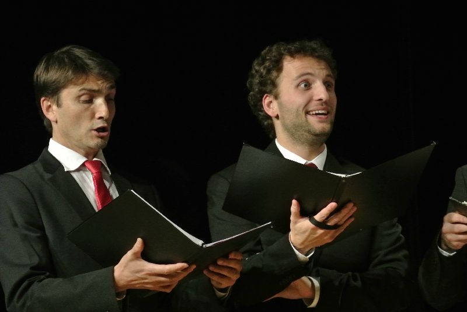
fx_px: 3272
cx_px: 234
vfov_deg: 5.5
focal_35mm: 252
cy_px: 156
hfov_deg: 8.2
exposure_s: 1/60
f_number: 5.3
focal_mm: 93.5
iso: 3200
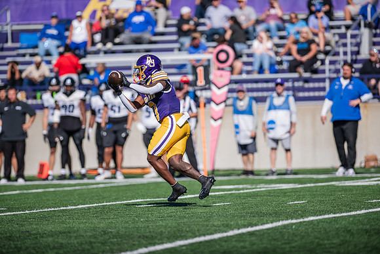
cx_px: 190
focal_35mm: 300
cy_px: 127
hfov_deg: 6.9
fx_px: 3167
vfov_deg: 4.6
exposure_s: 1/1600
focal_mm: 300
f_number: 3.2
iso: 100
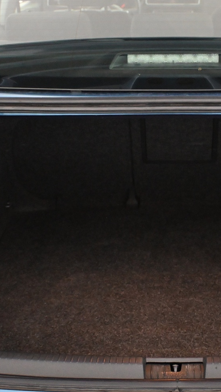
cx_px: 172
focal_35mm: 67
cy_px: 191
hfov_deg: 17.9
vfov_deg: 31.4
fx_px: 698
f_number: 4.5
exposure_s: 1/60
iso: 5000
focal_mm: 26
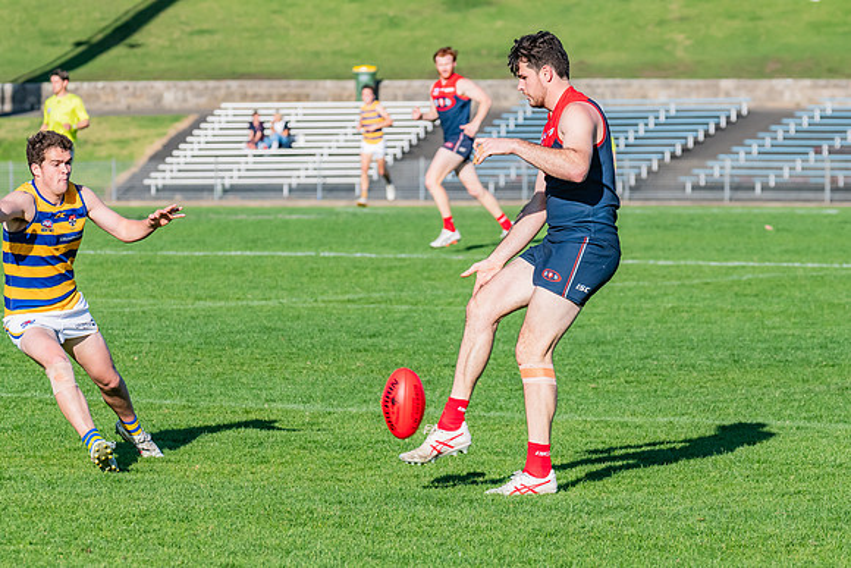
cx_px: 503
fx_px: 6192
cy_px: 281
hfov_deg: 7.9
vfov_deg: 5.3
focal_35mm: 262
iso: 800
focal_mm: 220
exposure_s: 1/1600
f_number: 10
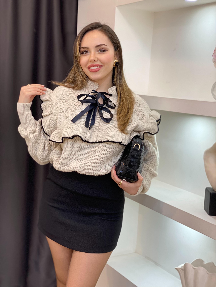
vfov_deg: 36.8
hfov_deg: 28.0
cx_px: 108
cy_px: 144
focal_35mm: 52
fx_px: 433
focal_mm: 6
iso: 100
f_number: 2
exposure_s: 1/100
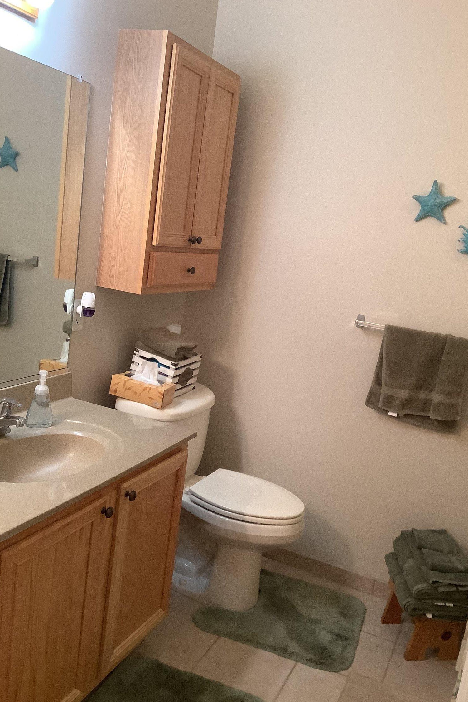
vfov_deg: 57.2
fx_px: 643
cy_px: 351
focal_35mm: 33
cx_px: 263
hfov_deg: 39.9
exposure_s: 1/60
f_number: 2.4
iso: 320
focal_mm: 3.3
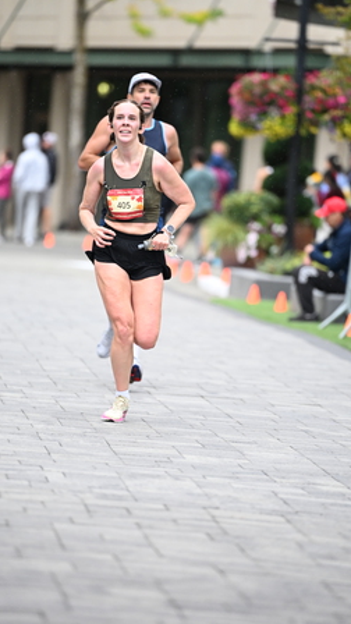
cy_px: 287
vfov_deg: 8.4
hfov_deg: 4.7
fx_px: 4252
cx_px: 158
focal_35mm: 257
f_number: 2.8
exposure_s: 1/1600
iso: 1250
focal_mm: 200
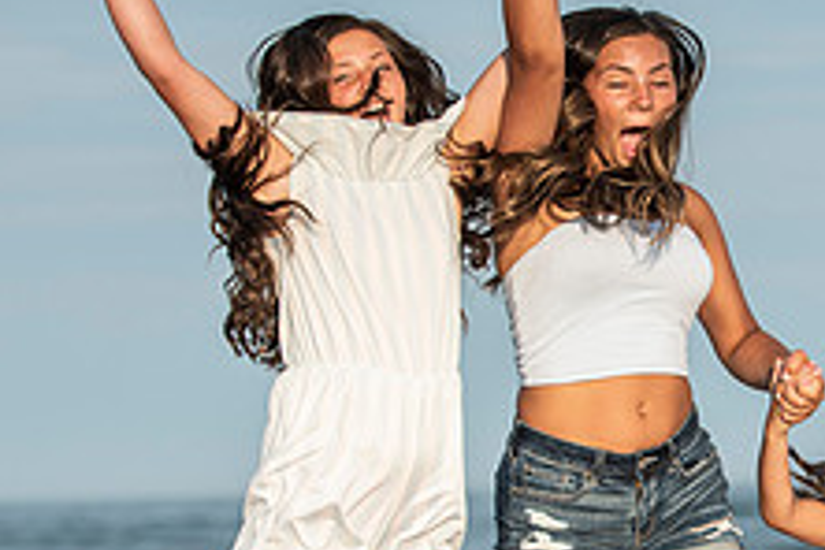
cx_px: 717
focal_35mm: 209
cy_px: 492
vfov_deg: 6.6
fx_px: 4789
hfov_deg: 9.8
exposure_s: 1/4000
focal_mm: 80
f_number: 3.2
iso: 250
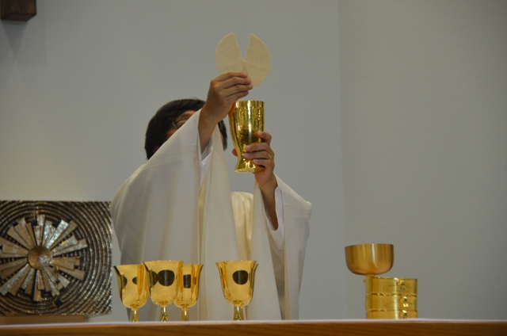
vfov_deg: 8.1
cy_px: 168
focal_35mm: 168
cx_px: 254
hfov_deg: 12.3
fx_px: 2361
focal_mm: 112
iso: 800
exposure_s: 1/50
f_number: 5.3
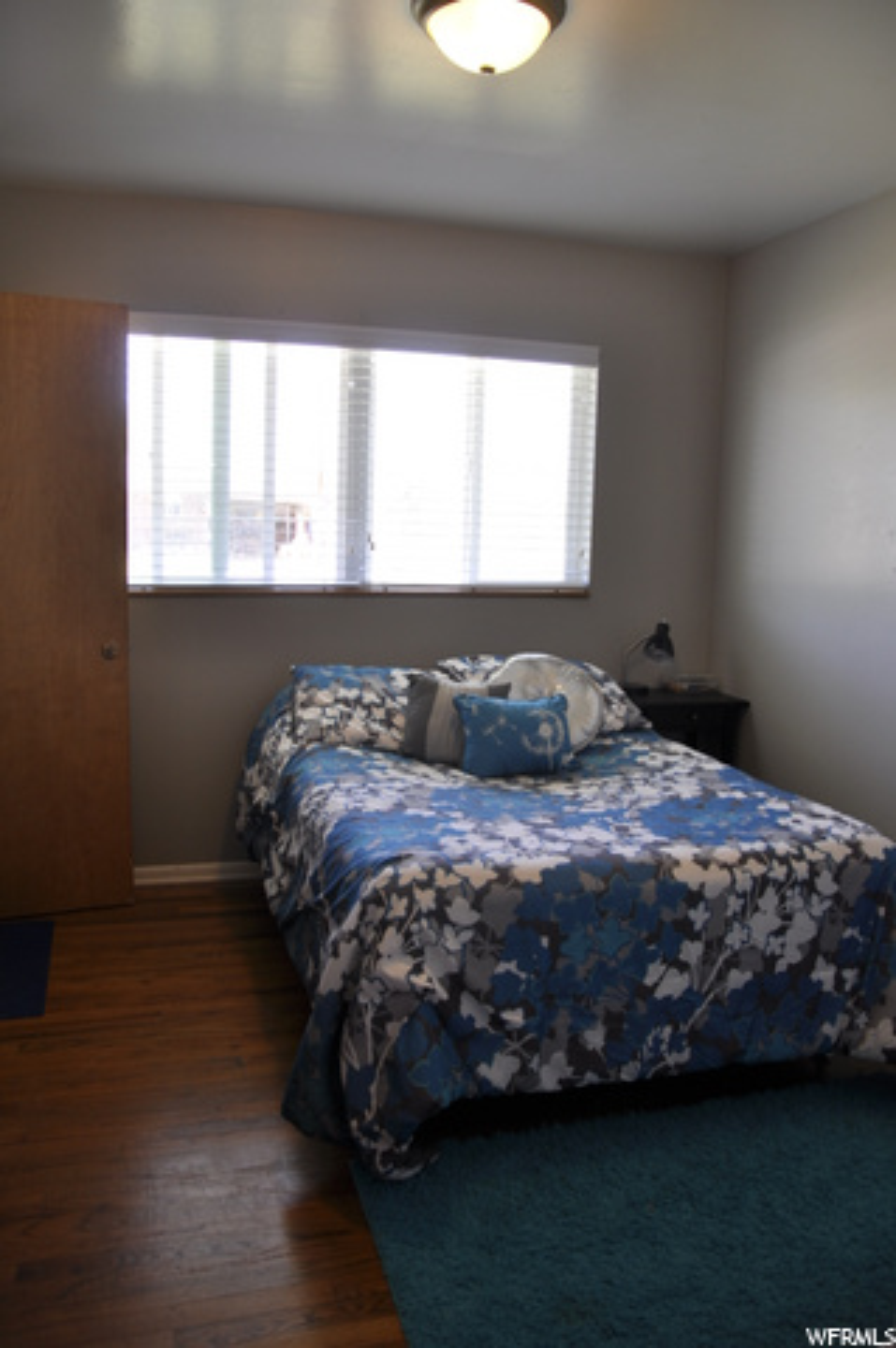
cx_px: 448
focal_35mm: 27
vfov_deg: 67.4
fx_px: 1010
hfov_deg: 47.8
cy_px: 674
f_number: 3.5
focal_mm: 18
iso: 200
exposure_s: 1/30
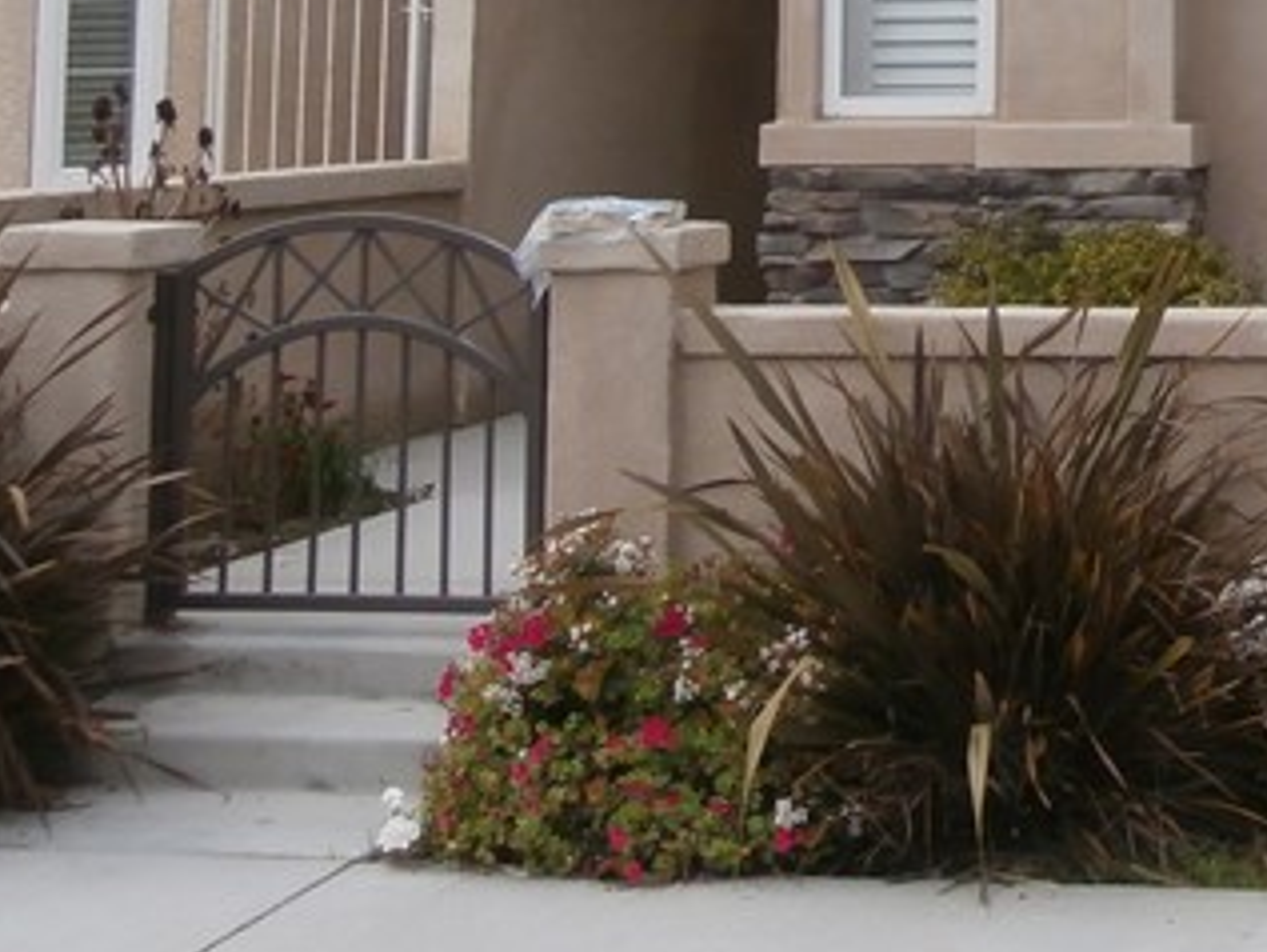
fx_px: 3552
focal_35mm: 97
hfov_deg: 19.0
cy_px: -388
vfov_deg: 14.4
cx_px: 1563
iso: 100
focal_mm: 5.36
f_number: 3.5
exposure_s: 1/800
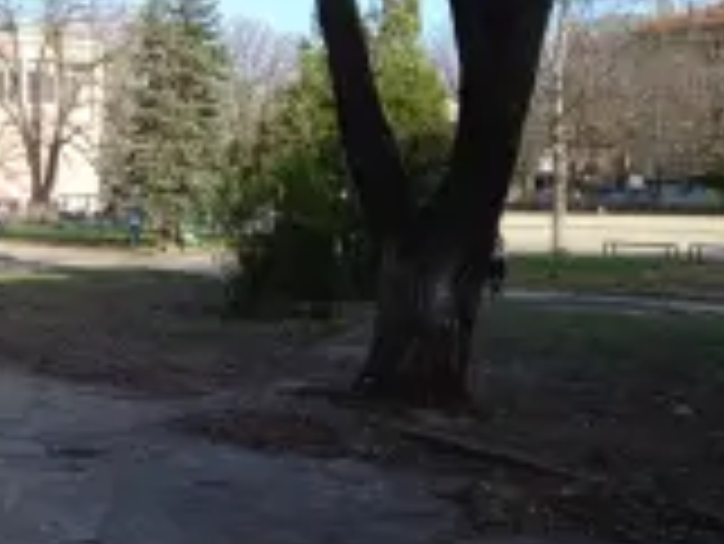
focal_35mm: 62
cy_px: 166
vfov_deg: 23.5
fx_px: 1298
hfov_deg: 29.7
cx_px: 58
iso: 26
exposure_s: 1/262
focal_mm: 4.6
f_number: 2
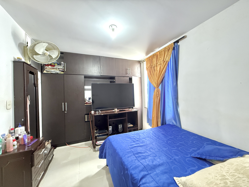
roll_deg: +1.7
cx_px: 124
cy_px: 94
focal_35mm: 14
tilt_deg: +1.0
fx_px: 101
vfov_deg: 85.7
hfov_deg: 102.1
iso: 640
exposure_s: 1/60
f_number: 2.2
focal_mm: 2.22
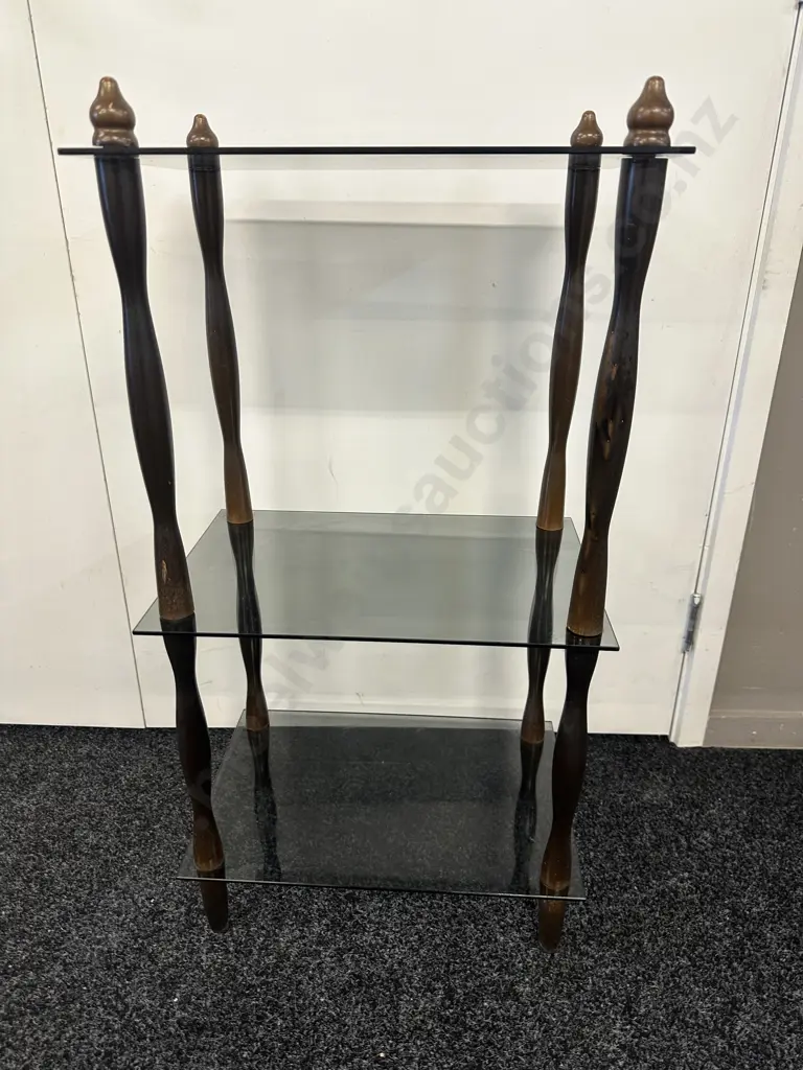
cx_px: 402
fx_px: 742
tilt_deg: -24.1
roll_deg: -0.5
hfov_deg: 56.8
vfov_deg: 71.6
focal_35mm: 24
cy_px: 535
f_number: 1.78
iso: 125
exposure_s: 1/50
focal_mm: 6.86
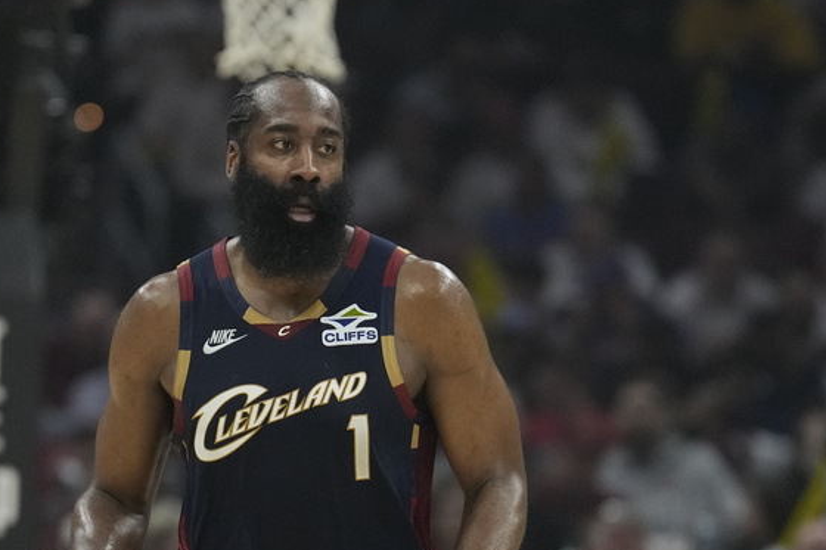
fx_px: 12592
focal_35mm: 549
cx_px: 355
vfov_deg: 2.5
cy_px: 450
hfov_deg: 3.8
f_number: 2.8
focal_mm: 200
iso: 4000
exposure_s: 1/2500
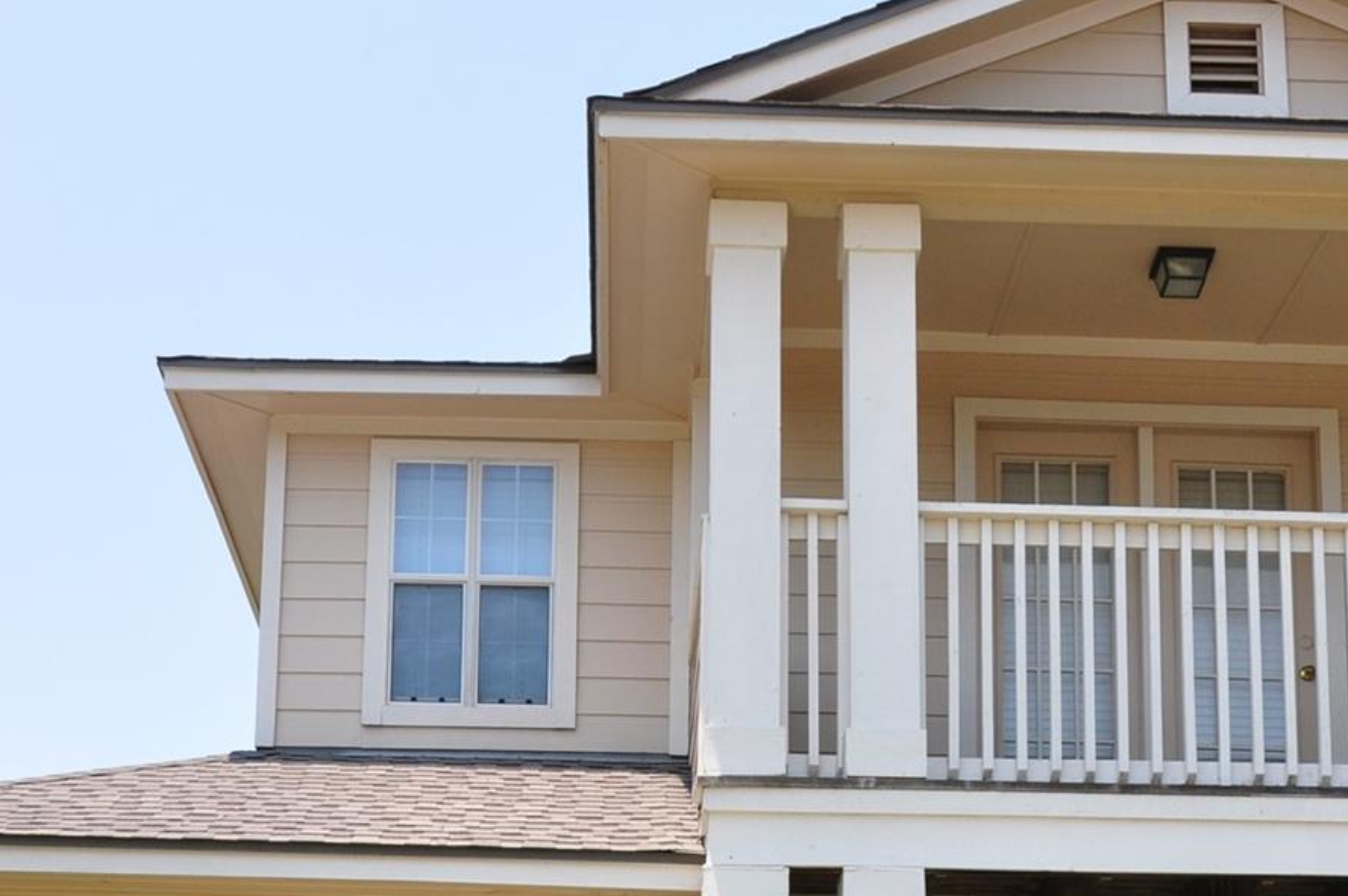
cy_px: 885
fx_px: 2843
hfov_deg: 26.6
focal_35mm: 76
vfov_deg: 17.5
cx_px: 770
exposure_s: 1/400
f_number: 10
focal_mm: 22
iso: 400
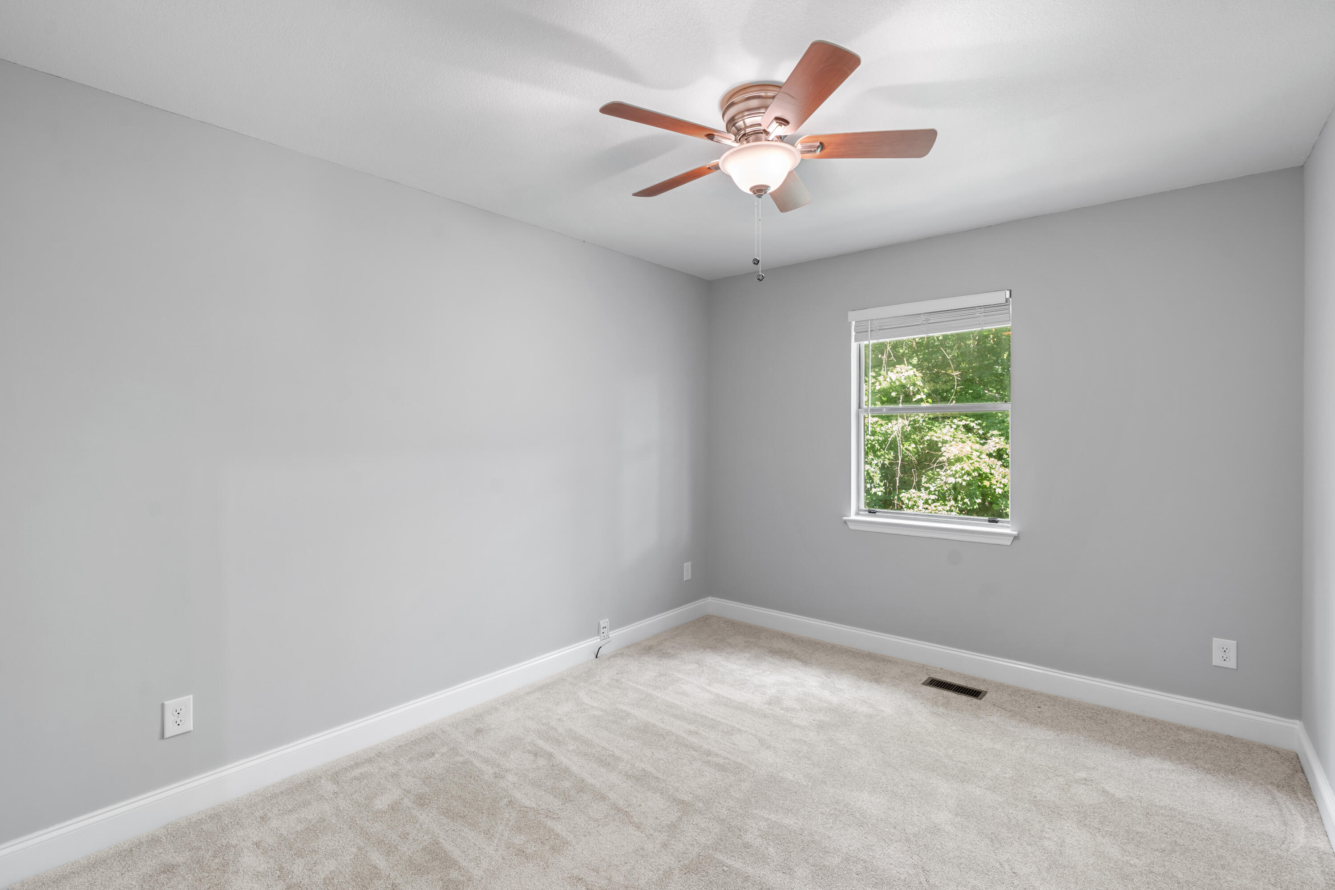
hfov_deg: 96.7
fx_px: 593
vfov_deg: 73.7
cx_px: 668
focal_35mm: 16
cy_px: 445
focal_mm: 16
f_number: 7.1
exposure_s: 1/1.25
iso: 100
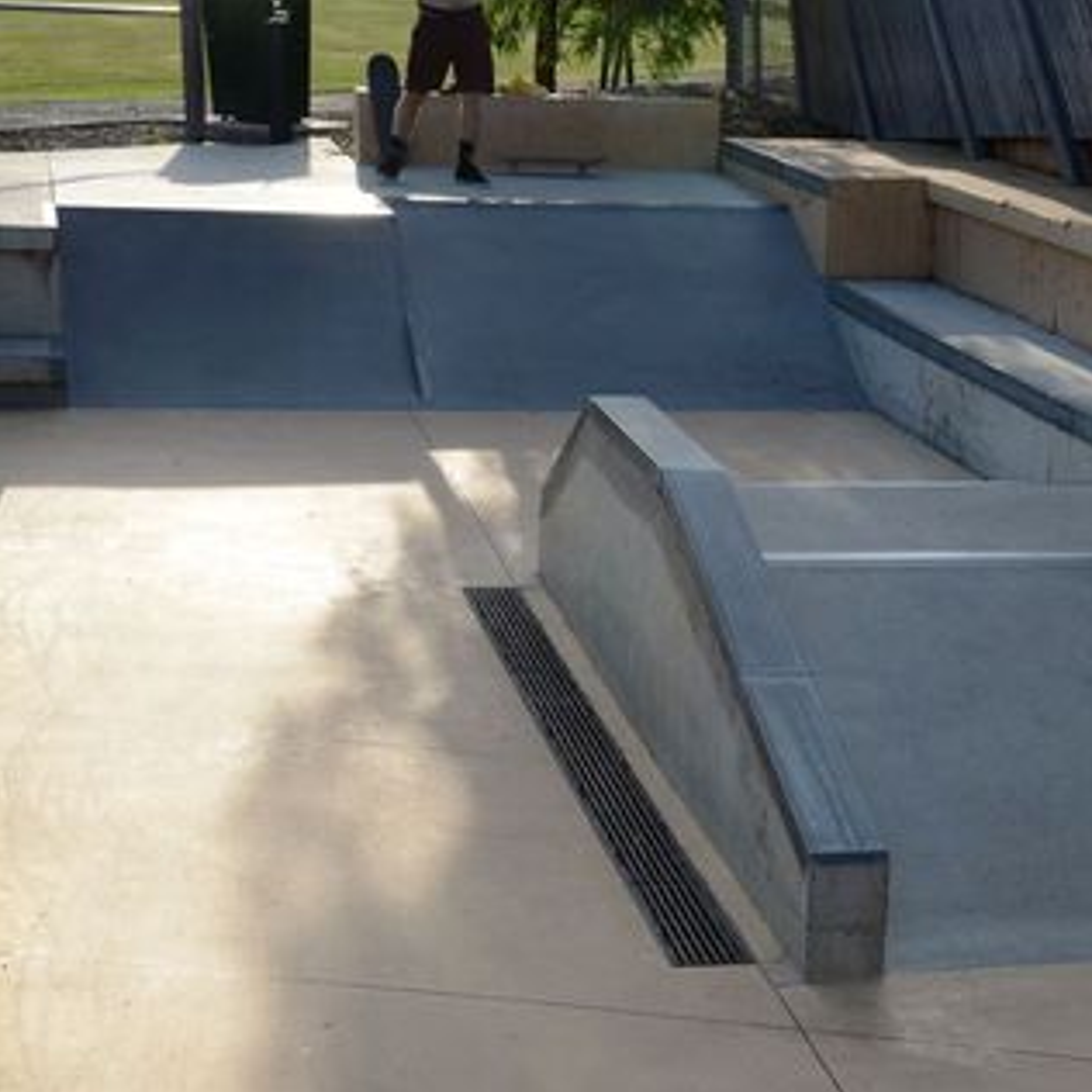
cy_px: 549
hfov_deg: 24.1
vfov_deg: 24.3
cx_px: 822
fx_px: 2534
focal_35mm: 71
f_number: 8
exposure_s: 1/500
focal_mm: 55
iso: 400
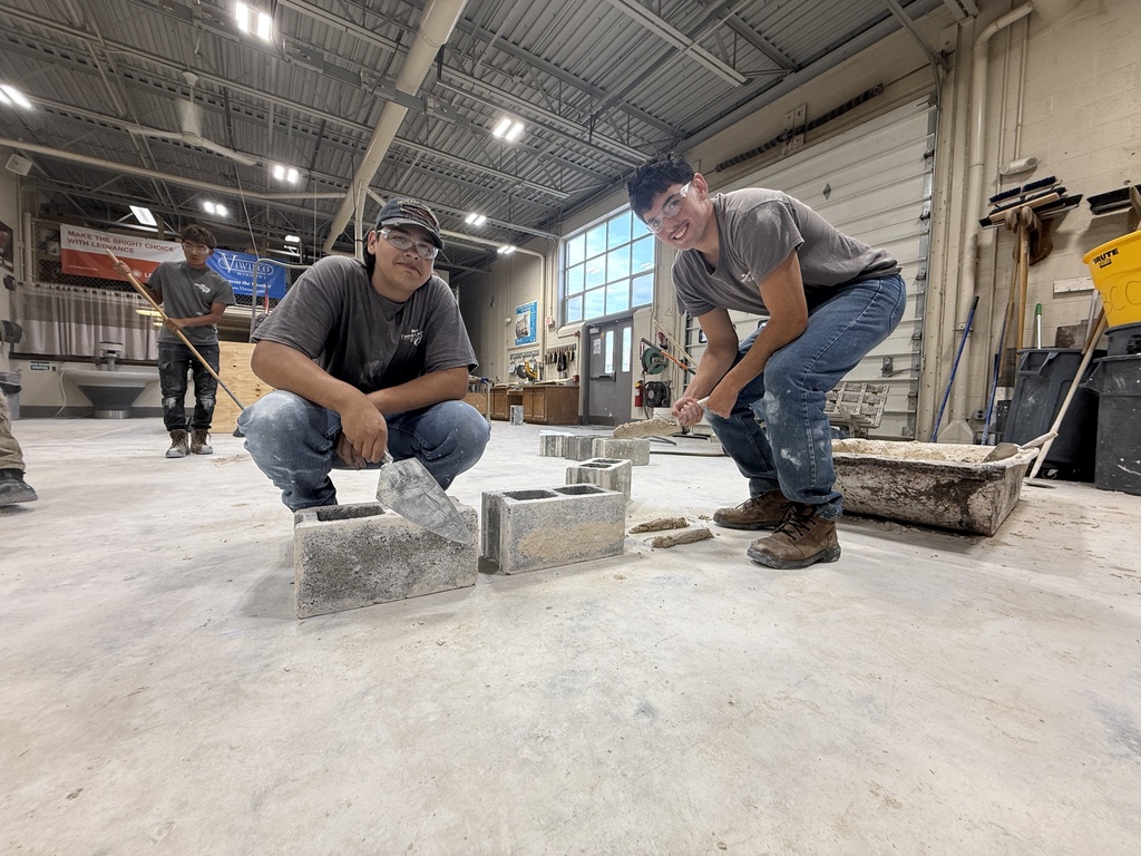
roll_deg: -1.2
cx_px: 570
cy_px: 428
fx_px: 461
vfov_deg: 85.7
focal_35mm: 14
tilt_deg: -2.1
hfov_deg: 102.1
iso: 100
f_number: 2.2
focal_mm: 2.22
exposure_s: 1/120
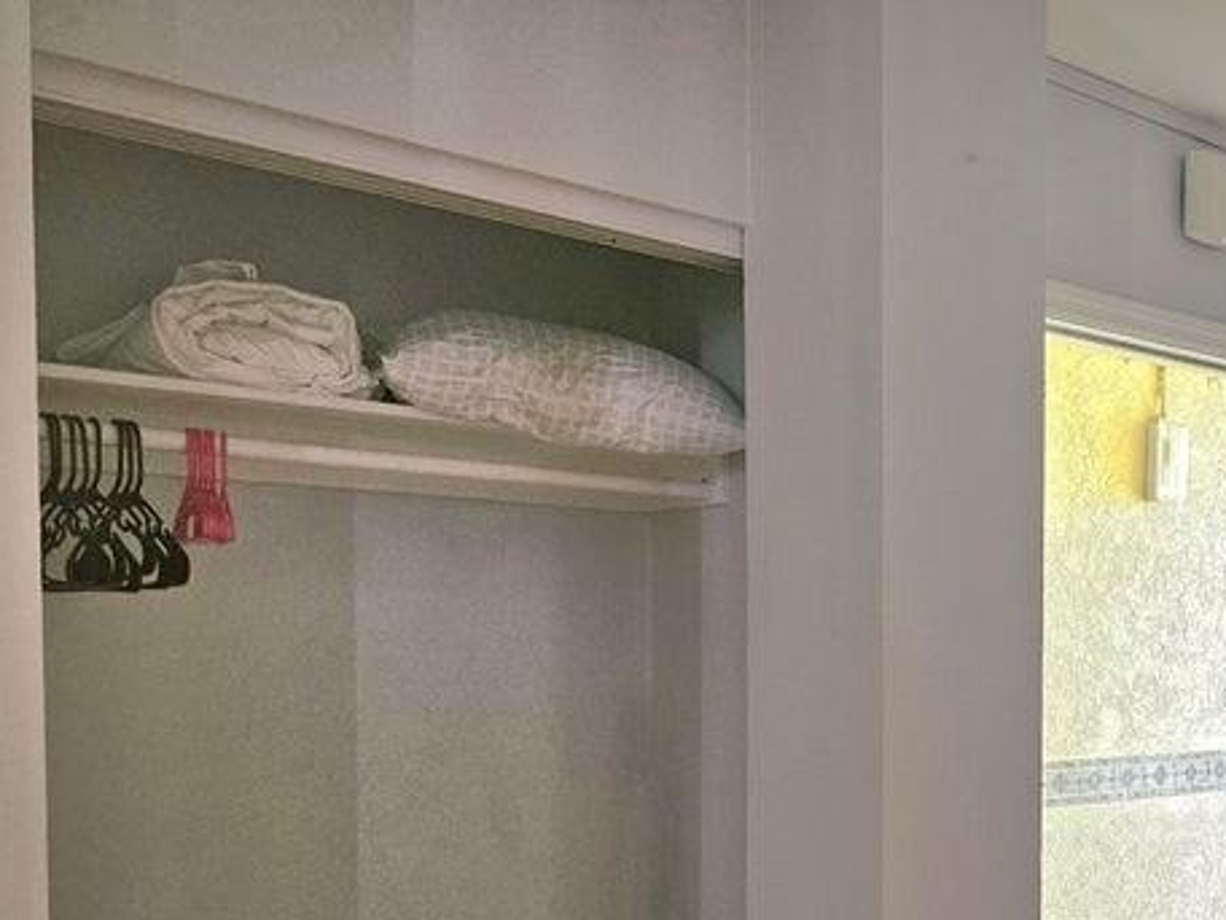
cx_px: 1074
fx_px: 1523
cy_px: 710
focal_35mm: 43
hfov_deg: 40.9
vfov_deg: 32.8
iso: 250
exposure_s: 1/120
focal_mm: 6.3
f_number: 1.7
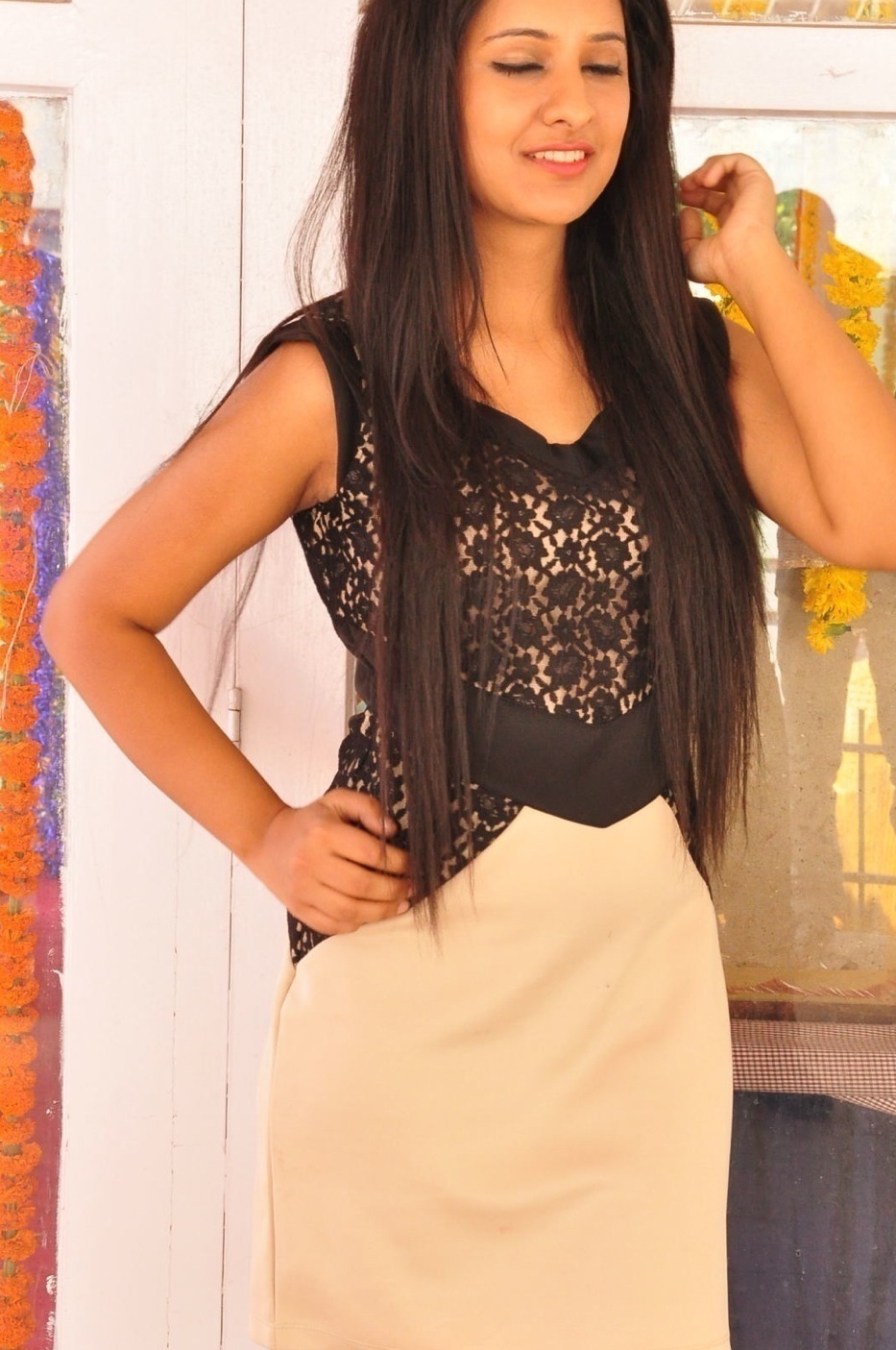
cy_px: 720
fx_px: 3032
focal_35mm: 81
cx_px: 484
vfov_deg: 25.1
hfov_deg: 16.8
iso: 1250
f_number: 10
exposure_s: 1/125
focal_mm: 42
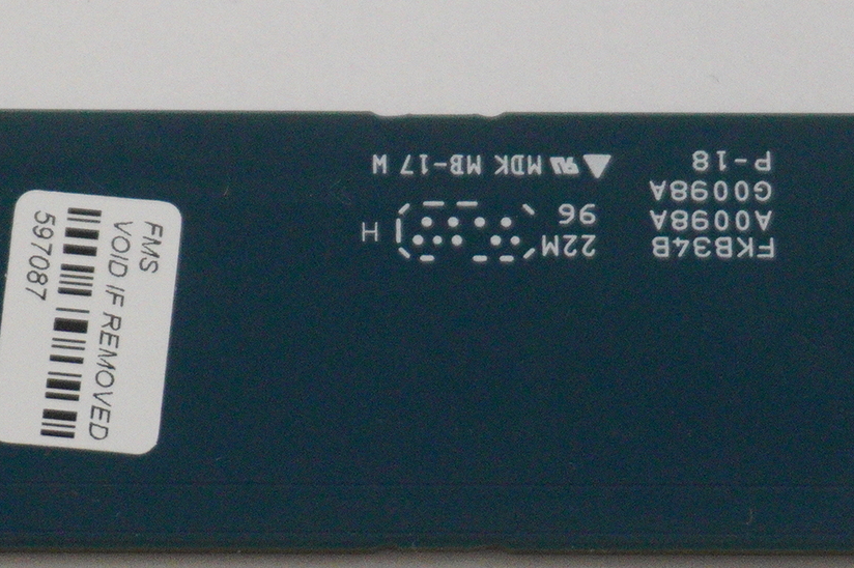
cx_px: 374
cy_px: 326
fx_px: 4421
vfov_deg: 7.3
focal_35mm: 187
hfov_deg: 11.0
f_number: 5.6
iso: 4000
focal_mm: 41
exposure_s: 1/320
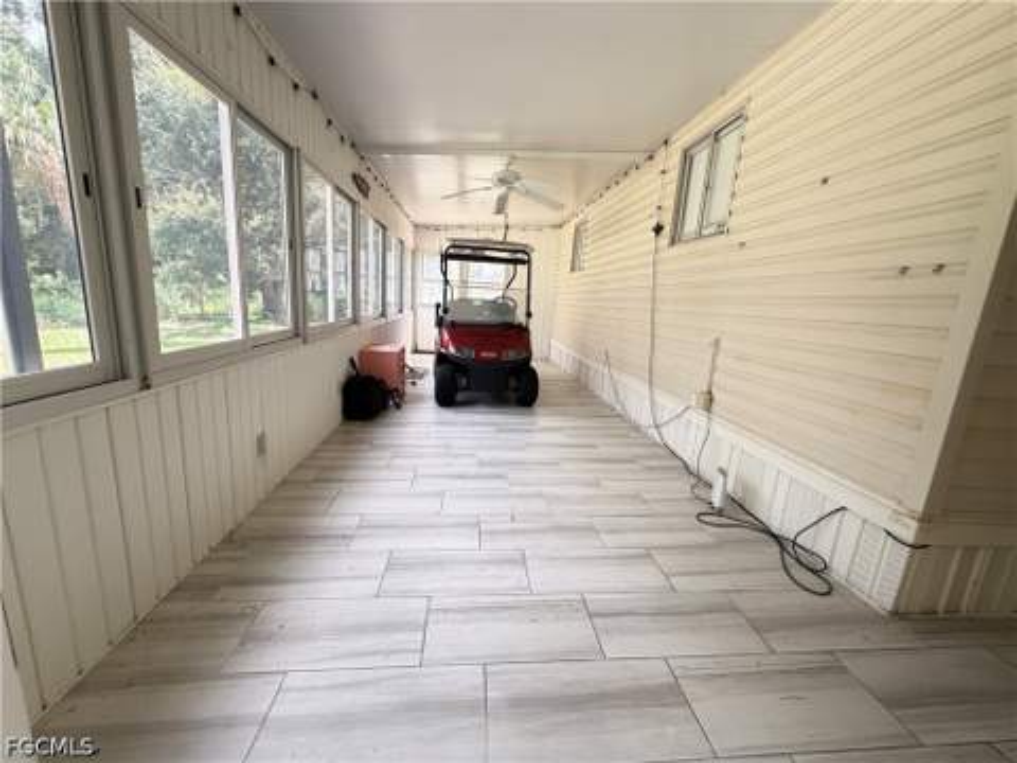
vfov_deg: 85.7
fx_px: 411
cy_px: 382
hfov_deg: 102.1
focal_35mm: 14
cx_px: 508
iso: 200
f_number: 2.2
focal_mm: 2.22
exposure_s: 1/60
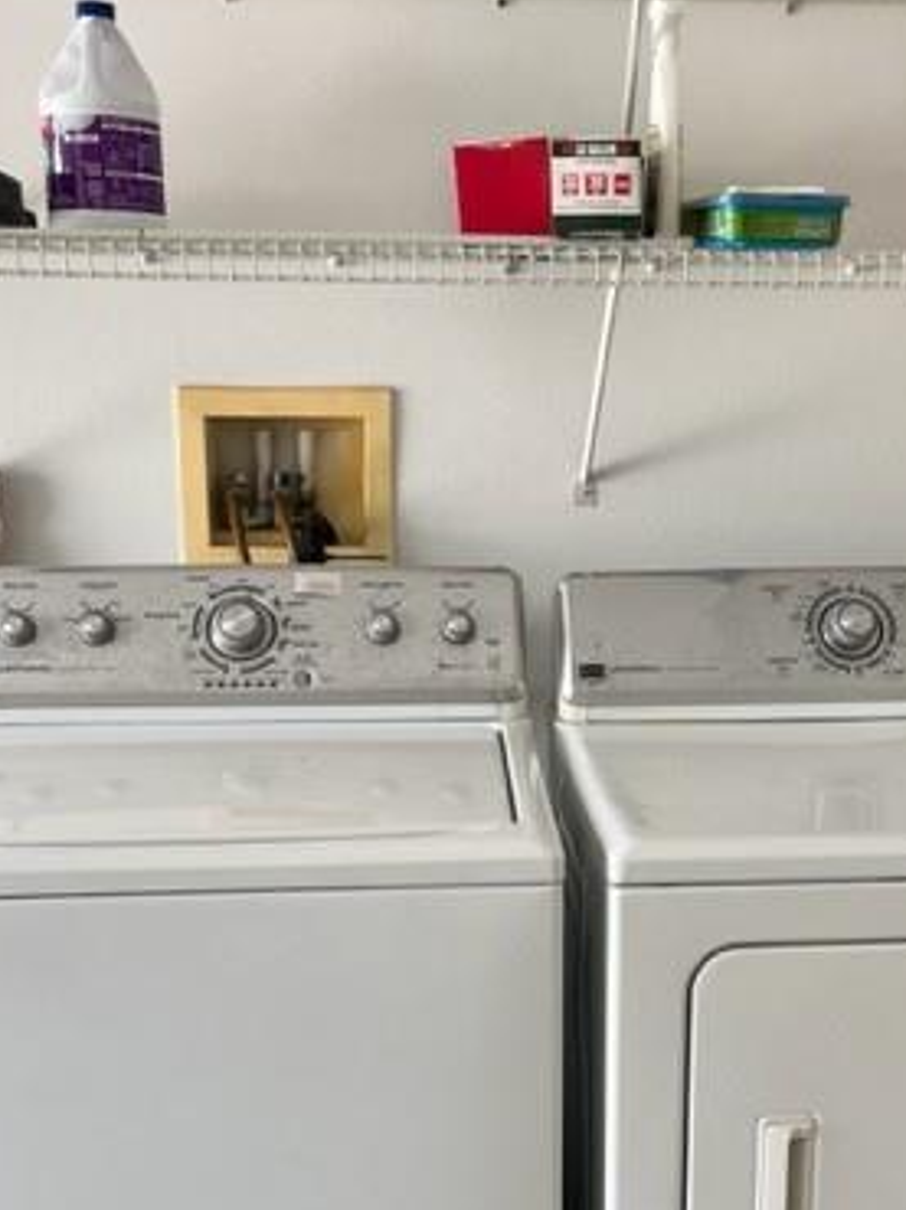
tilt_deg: -14.8
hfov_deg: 31.9
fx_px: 1572
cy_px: 804
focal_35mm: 45
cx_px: 589
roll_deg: -0.1
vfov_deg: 41.6
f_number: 1.6
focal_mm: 5.1
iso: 80
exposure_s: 1/120
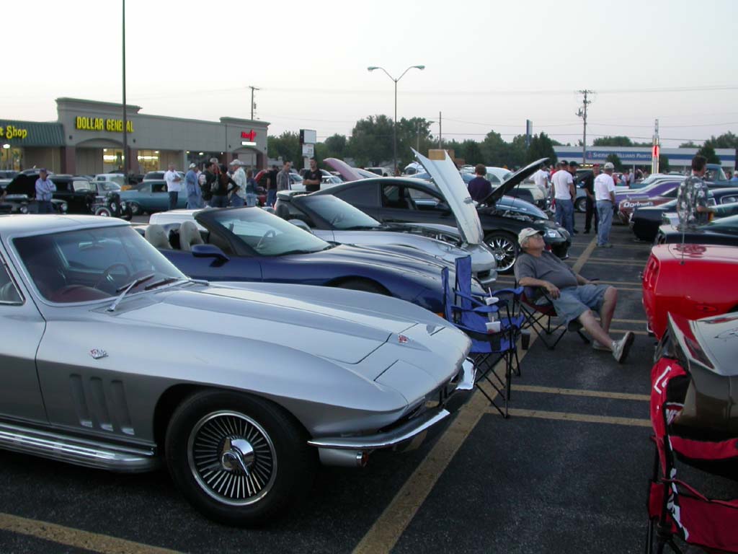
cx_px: 369
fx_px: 810
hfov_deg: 49.0
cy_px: 277
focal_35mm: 38
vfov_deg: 37.7
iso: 100
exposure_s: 1/59.3
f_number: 3.3
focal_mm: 7.85
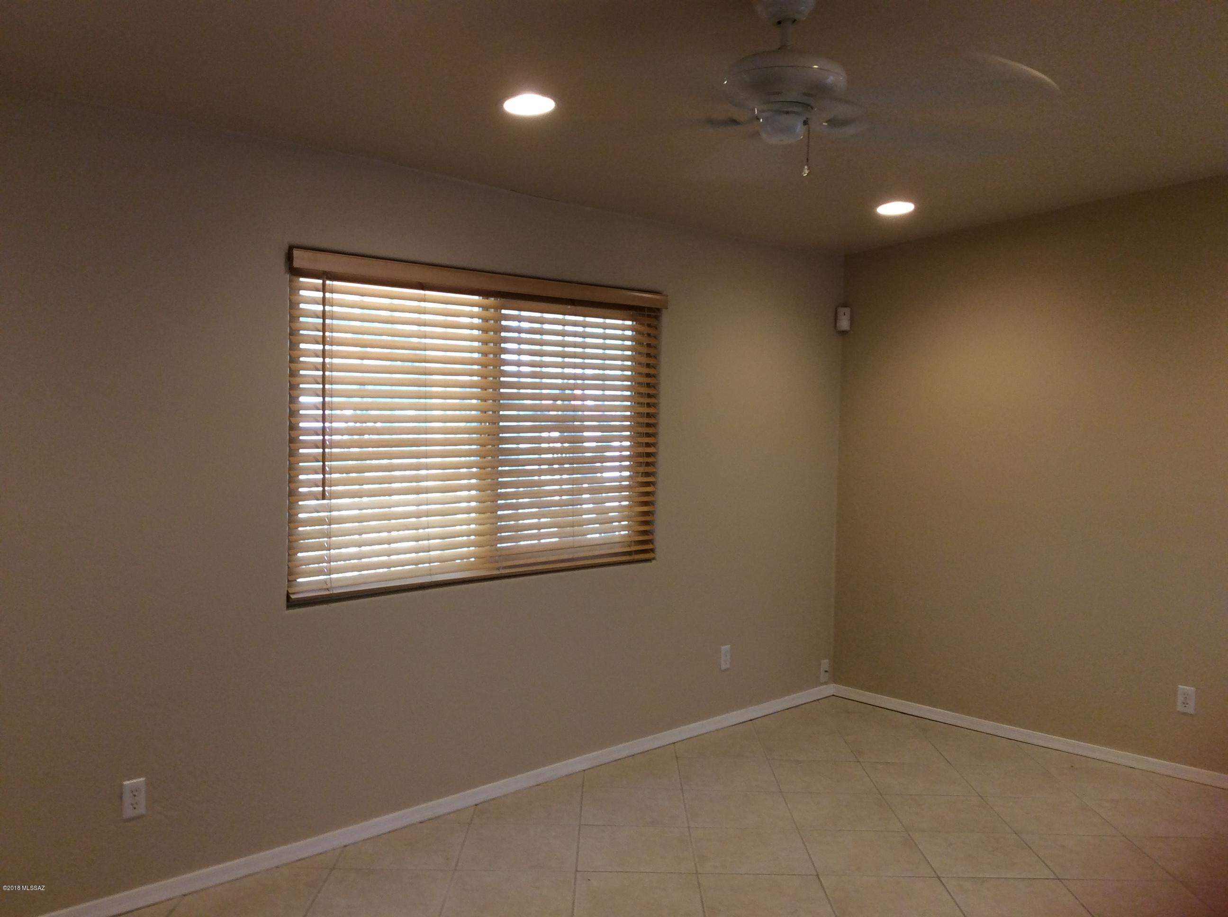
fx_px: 1134
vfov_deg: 44.1
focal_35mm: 32
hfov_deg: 56.9
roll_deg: +0.3
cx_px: 614
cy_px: 458
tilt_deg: -3.1
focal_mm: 3.3
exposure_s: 1/24
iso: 40
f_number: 2.4
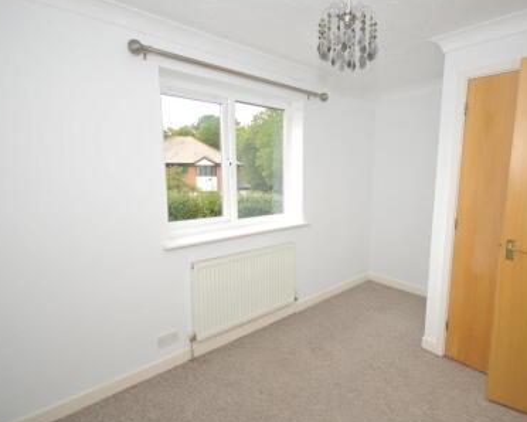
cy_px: 210
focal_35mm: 18
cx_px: 293
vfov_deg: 73.8
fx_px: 281
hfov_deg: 86.0
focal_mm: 10
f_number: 4
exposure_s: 1/60
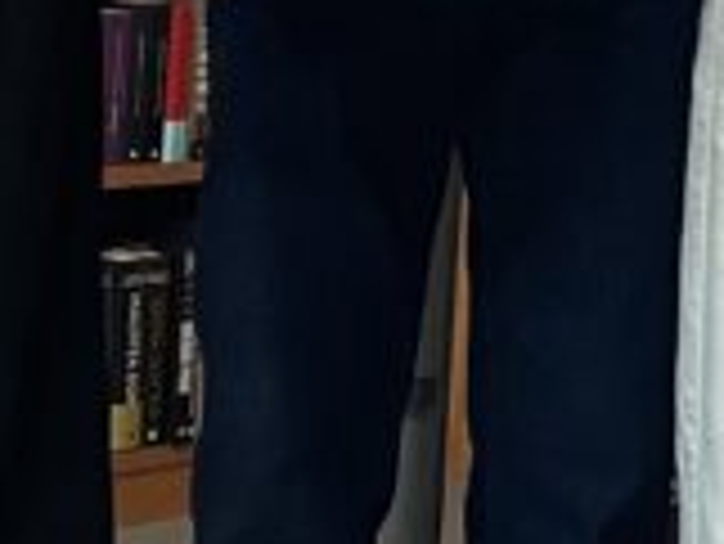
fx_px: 3454
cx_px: 706
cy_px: -162
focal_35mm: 165
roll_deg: -3.7
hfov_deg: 11.9
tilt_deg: +0.9
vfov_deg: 8.9
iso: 160
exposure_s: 1/50
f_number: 1.6
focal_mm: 4.2
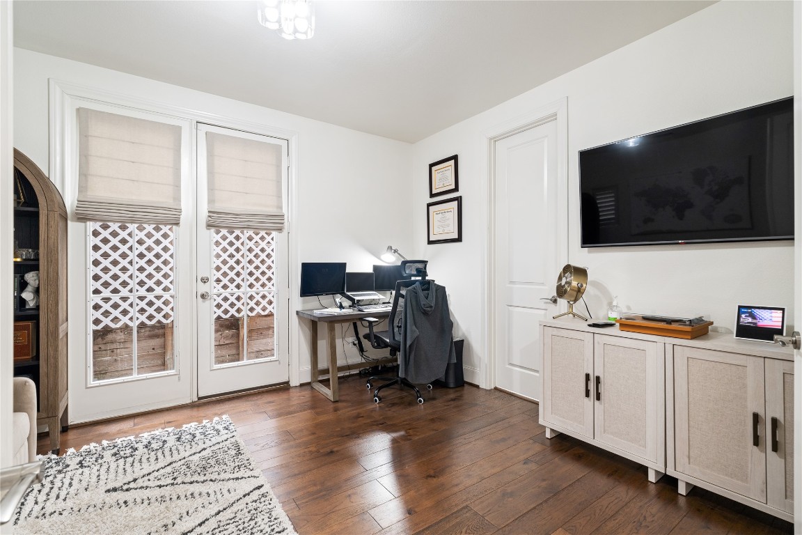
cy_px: 268
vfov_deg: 73.7
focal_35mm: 16
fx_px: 356
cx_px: 401
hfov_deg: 96.7
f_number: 9
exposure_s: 1/1.25
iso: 200
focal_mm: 16
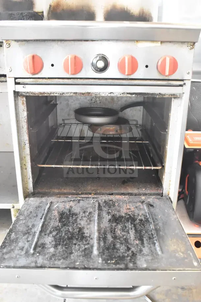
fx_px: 276
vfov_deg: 57.2
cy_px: 151
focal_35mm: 33
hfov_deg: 40.0
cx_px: 100
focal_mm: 22
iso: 6400
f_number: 3.8
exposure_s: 1/50
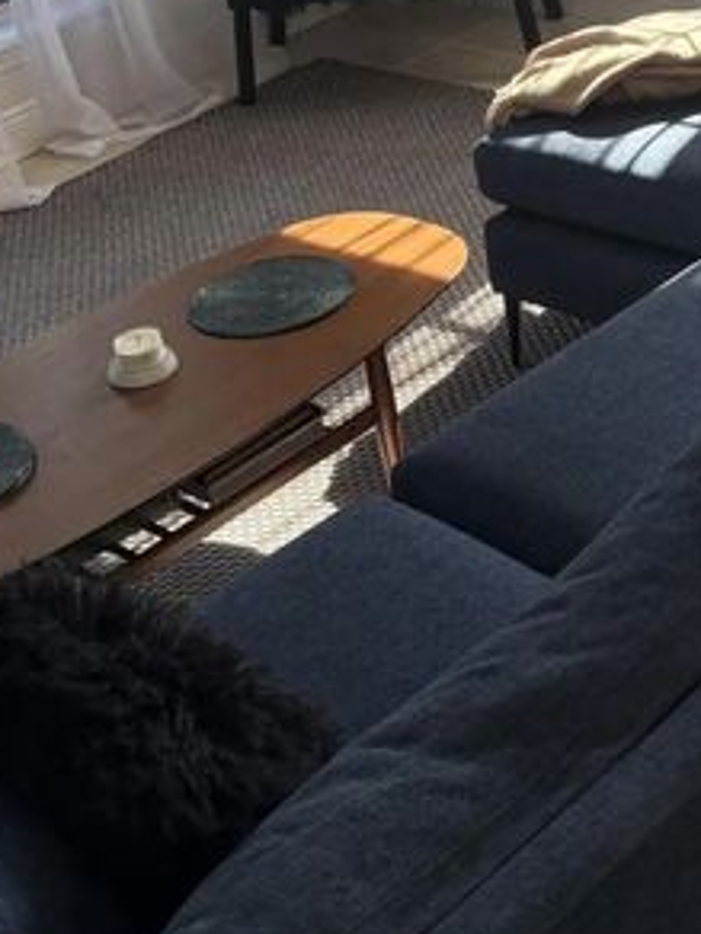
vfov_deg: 24.2
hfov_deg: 19.4
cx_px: 413
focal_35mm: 76
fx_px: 2052
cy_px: -62
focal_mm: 5.96
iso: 80
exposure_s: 1/217
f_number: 1.6
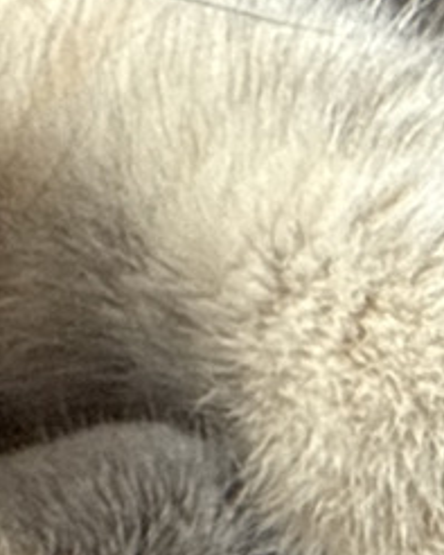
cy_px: 250
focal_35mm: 198
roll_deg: +0.3
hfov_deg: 7.3
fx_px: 3250
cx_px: -615
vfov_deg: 9.7
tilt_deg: -0.9
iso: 50
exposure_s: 1/99
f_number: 2.2
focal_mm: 2.22
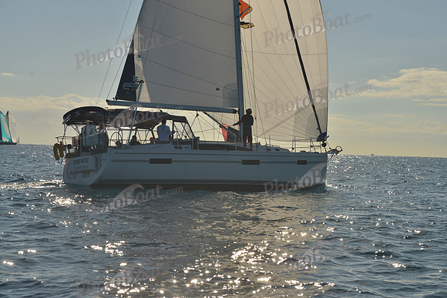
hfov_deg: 28.8
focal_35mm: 70
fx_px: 869
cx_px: 224
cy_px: 149
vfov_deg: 19.5
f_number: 10
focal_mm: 70
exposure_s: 1/800
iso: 200
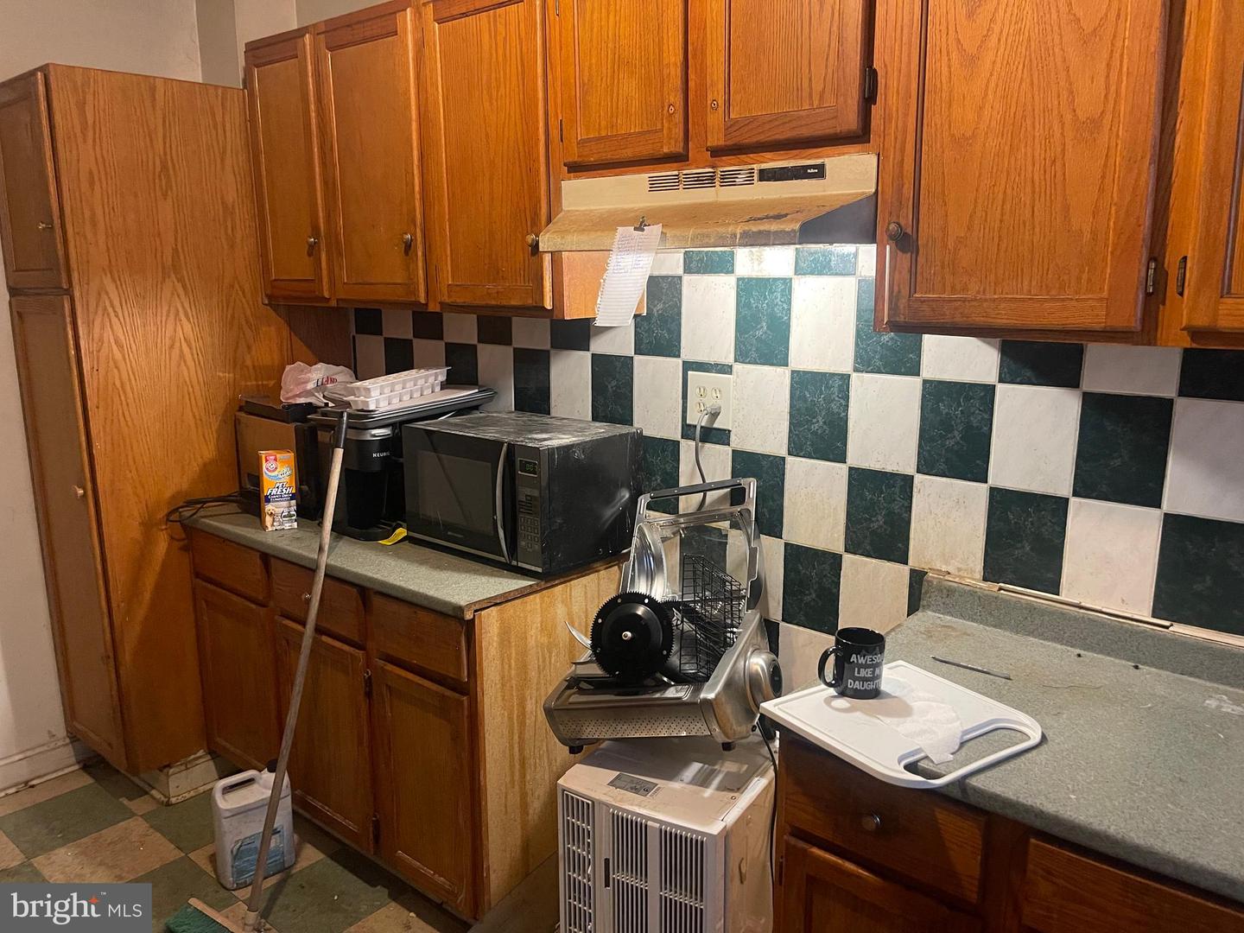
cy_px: 466
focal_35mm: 25
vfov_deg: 54.9
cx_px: 622
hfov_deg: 69.4
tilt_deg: -11.6
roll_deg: +0.0
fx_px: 898
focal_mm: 5.1
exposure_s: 1/60
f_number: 1.6
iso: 400
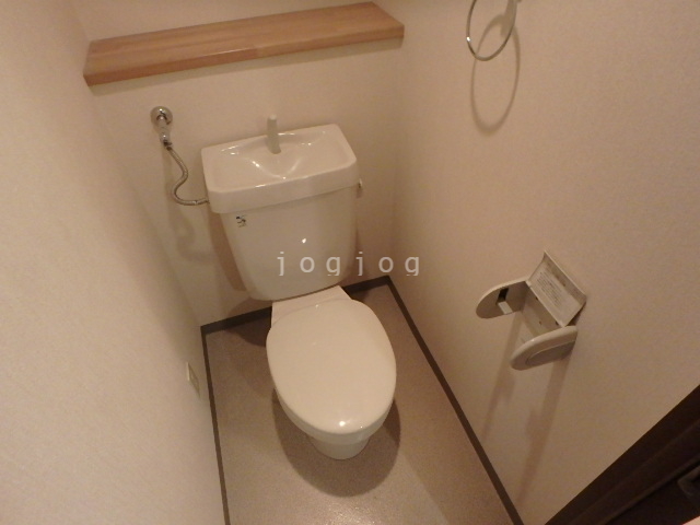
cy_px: 262
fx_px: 425
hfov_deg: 79.0
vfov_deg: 63.4
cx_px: 350
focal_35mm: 21
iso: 800
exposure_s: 1/30
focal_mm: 3.7
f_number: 3.5
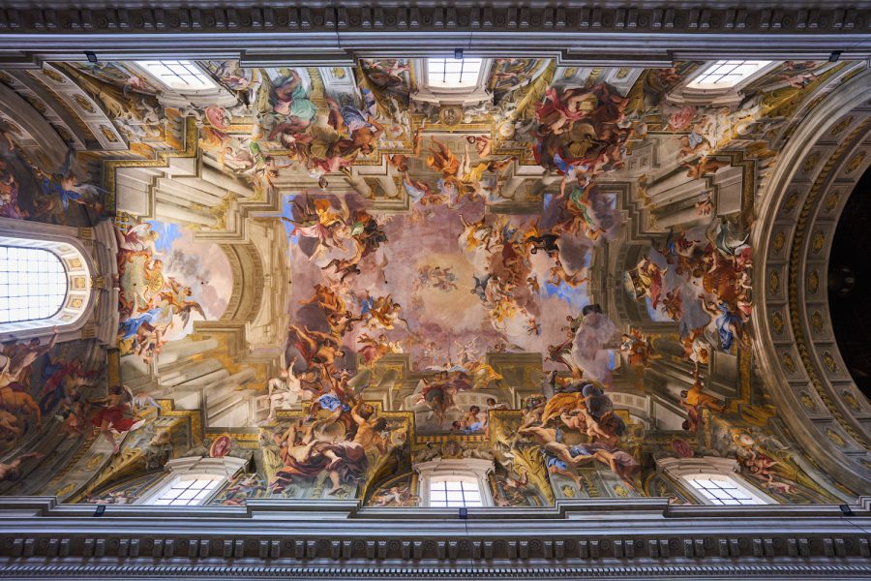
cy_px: 290
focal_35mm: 21
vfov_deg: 59.5
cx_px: 436
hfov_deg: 81.2
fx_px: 508
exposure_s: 1/10
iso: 400
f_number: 4
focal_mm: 21
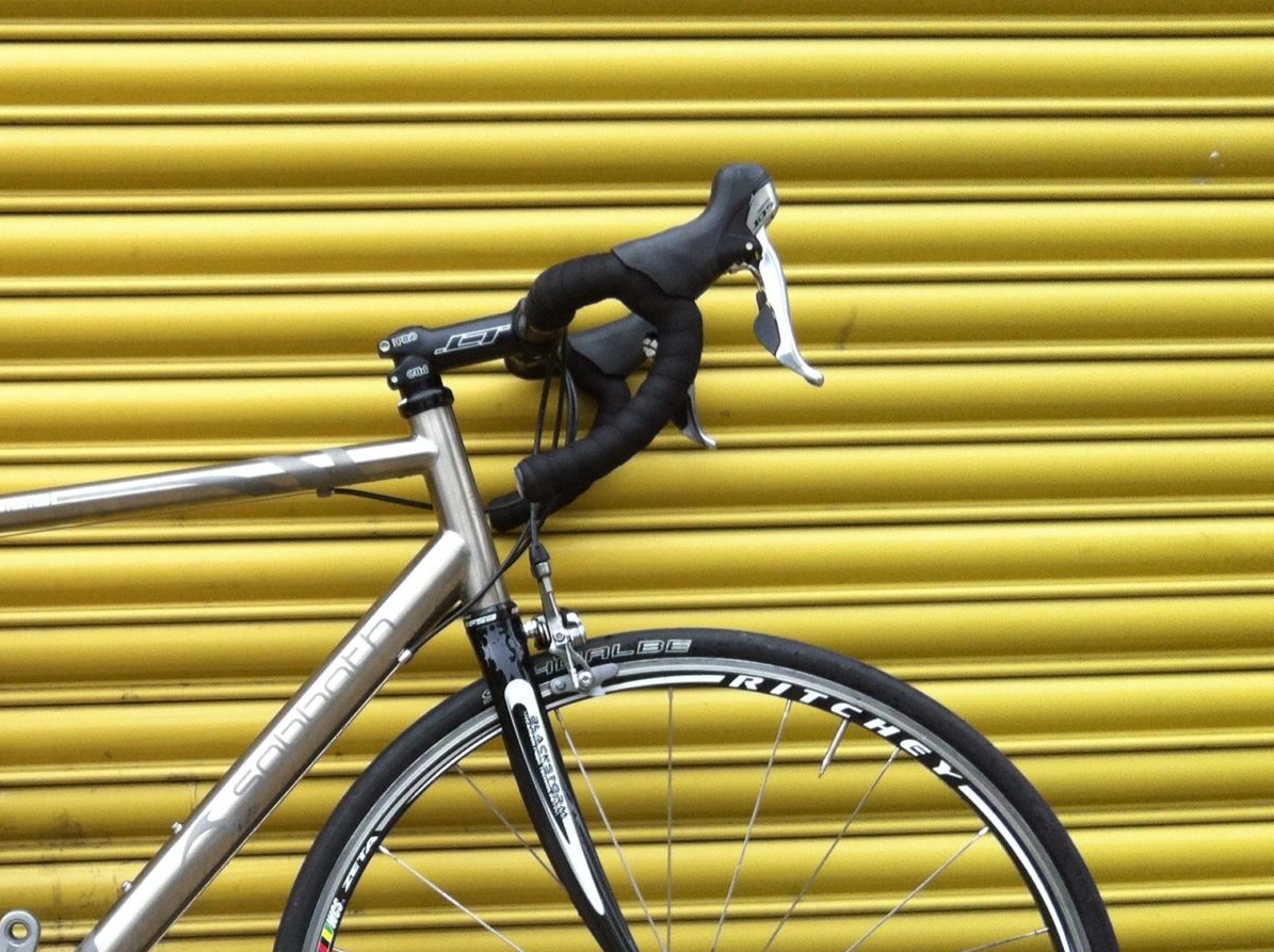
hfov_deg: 31.1
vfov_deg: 24.1
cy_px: 720
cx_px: 186
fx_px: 2205
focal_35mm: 60
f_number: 2.8
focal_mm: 3.85
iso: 80
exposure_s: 1/145
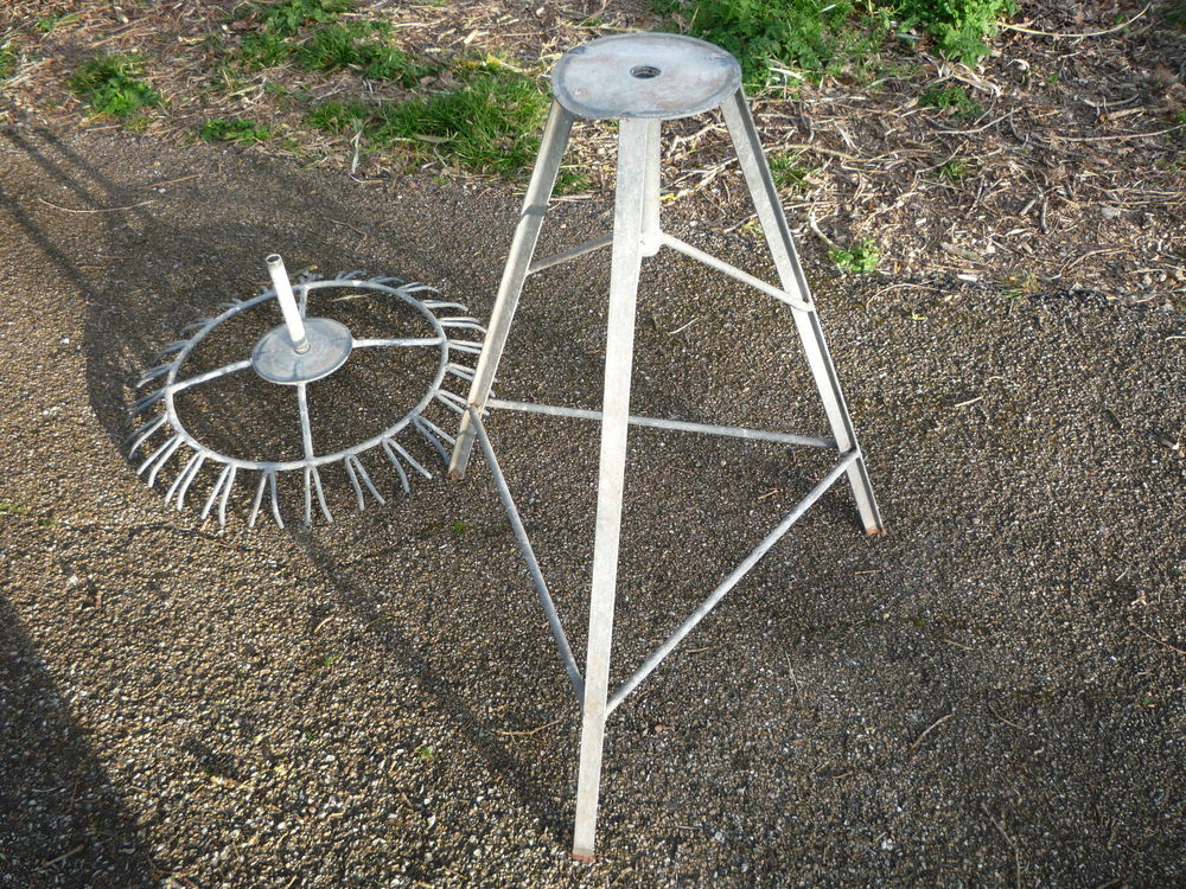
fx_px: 1028
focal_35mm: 30
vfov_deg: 46.8
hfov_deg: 60.0
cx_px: 593
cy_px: 444
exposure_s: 1/100
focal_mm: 5.2
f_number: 4
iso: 100
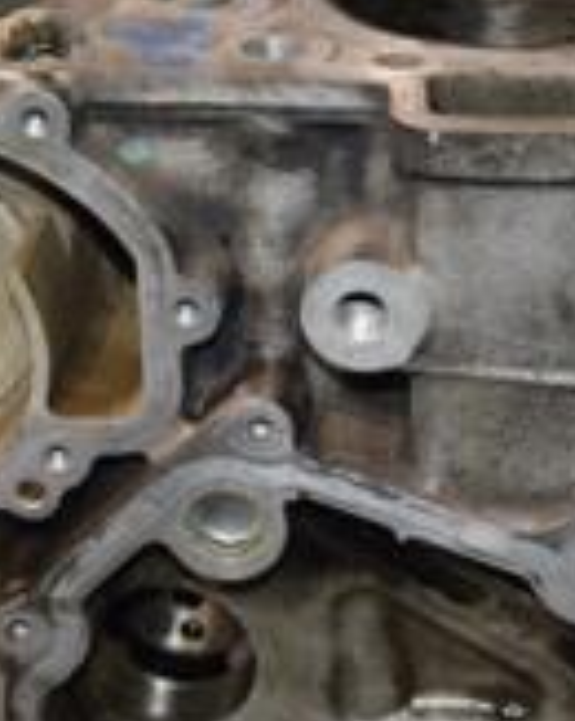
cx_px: 513
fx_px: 2877
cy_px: 310
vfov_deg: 14.3
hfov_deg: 11.3
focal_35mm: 135
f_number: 5
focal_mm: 26
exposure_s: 1/60
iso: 800
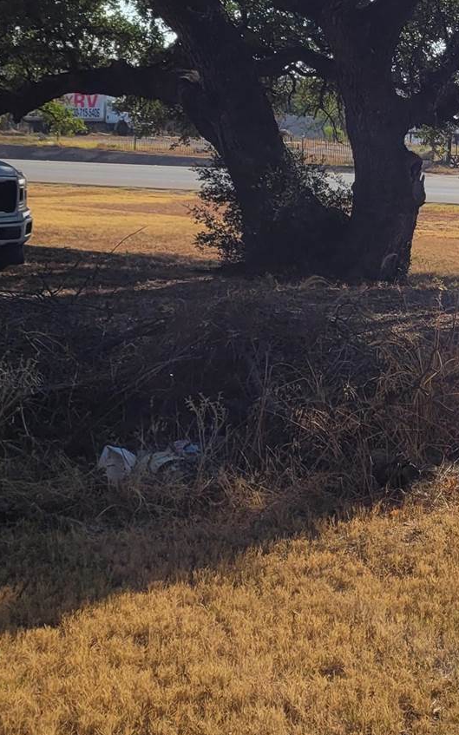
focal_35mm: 75
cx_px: 718
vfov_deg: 26.8
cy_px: 109
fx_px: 1502
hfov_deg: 15.8
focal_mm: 5.4
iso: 40
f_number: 1.8
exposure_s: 1/4939
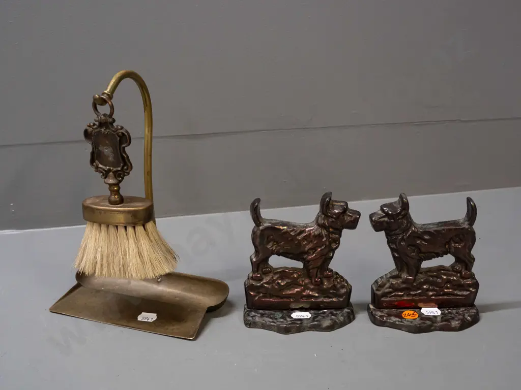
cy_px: 195
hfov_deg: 41.2
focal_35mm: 46
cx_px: 260
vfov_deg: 31.5
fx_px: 692
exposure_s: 1/160
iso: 3200
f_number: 5.6
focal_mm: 23
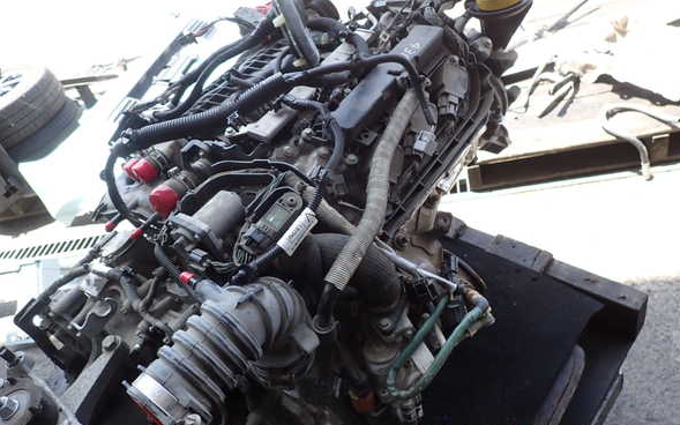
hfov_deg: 68.4
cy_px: 194
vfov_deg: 46.0
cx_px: 345
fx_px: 500
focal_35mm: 27
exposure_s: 1/160
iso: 100
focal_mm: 4.5
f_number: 2.8
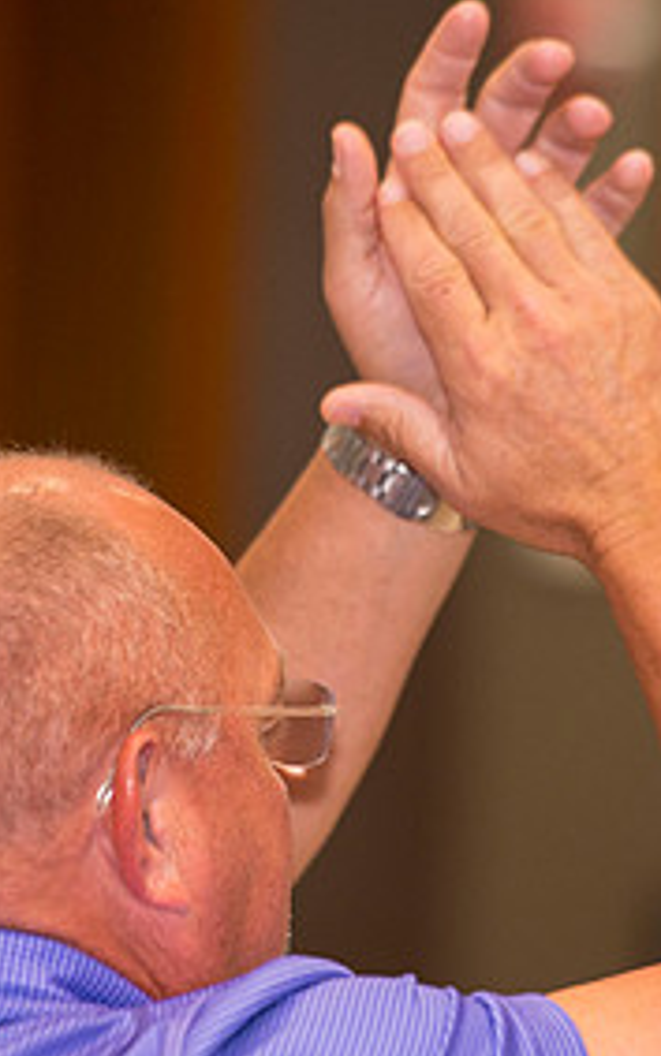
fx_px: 12013
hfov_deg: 3.2
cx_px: 373
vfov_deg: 5.0
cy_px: 593
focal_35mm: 417
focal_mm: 200
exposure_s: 1/320
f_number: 3.2
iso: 1250
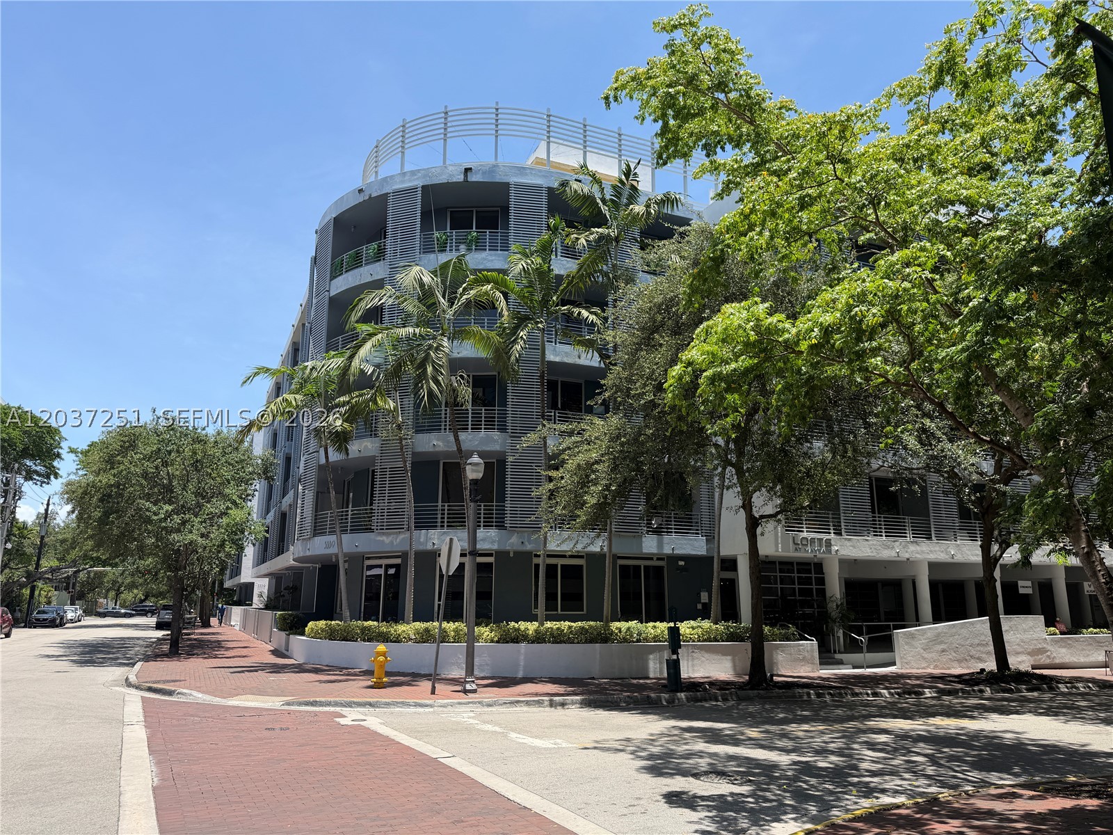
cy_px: 418
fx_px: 772
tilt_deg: +14.5
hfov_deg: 71.6
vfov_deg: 56.8
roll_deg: +0.2
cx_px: 556
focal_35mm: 24
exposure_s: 1/2611
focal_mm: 6.76
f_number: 1.78
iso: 80
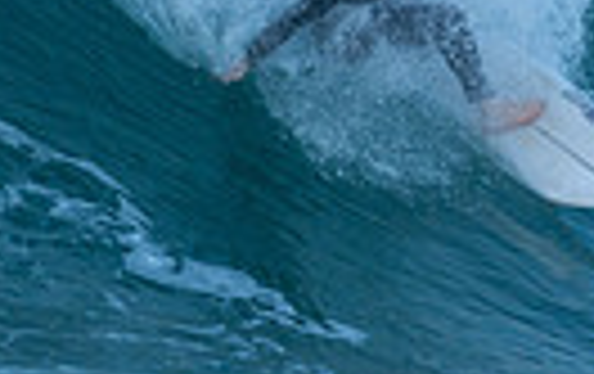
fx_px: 54405
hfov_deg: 0.6
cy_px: -201
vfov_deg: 0.4
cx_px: 598
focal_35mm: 3355
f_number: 5.6
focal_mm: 500
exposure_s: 1/400
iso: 280
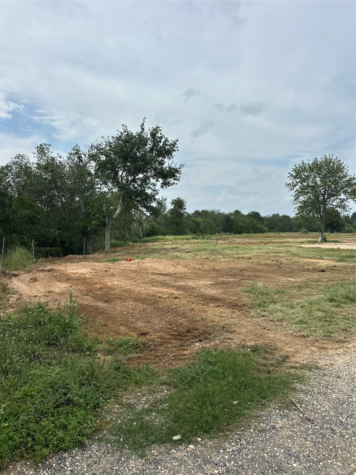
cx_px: 178
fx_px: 329
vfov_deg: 71.6
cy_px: 238
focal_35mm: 24
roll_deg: -1.5
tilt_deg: -1.3
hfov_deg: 56.8
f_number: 1.78
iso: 80
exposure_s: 1/7042
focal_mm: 6.86
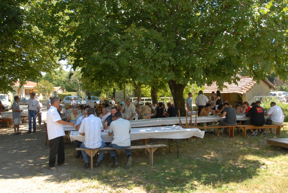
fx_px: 264
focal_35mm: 33
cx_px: 144
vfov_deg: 40.1
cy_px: 96
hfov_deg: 57.2
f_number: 3.8
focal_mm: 22
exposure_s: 1/350
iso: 250
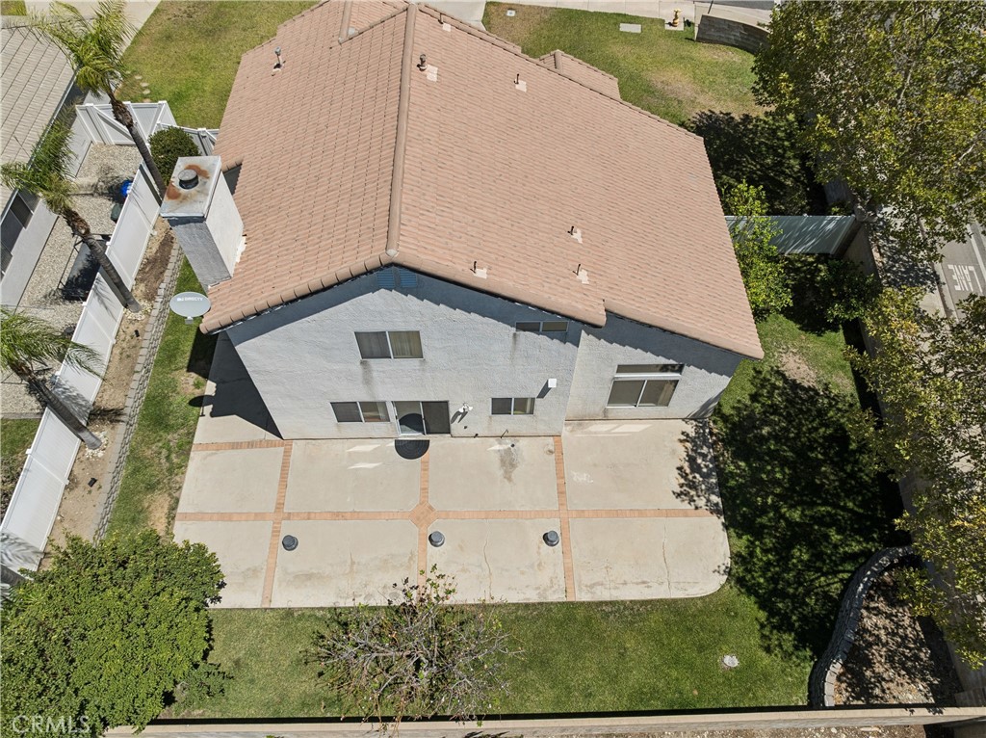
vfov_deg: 56.7
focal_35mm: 24
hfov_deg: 71.6
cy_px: 369
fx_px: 683
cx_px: 493
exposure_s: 1/120
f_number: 2.8
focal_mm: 12.3
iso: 100
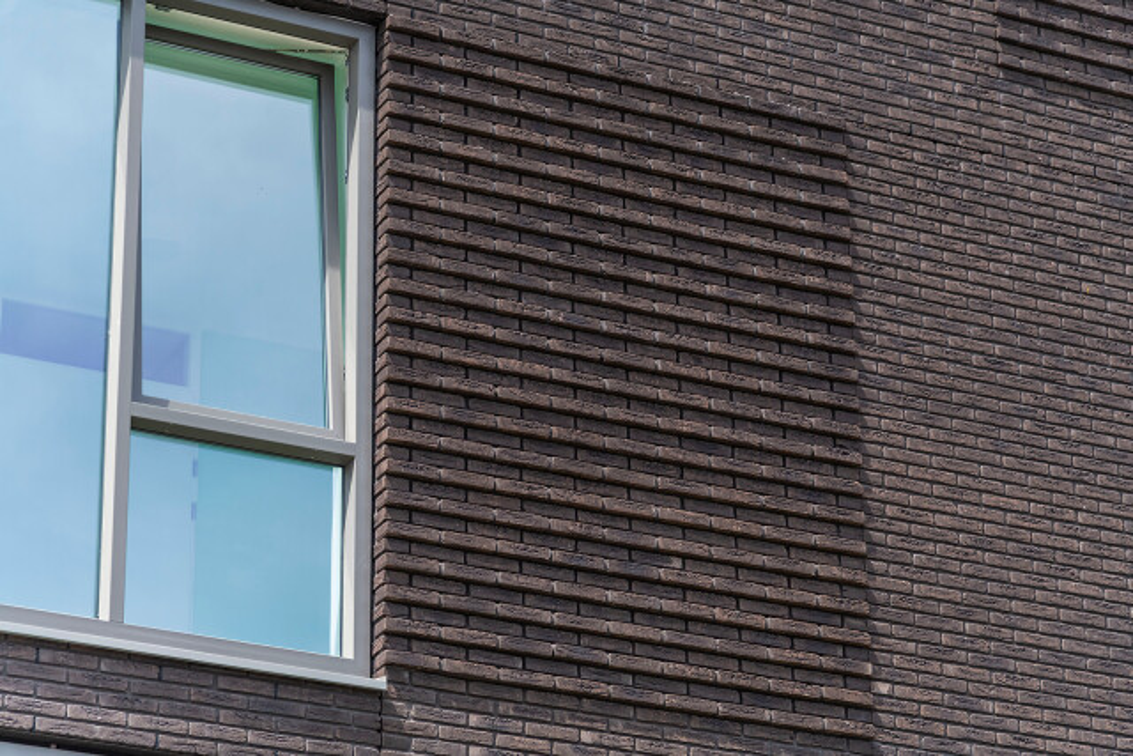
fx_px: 3777
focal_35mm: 120
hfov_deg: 17.1
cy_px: 378
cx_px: 566
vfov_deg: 11.4
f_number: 4
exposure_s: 1/1000
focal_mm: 120
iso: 250
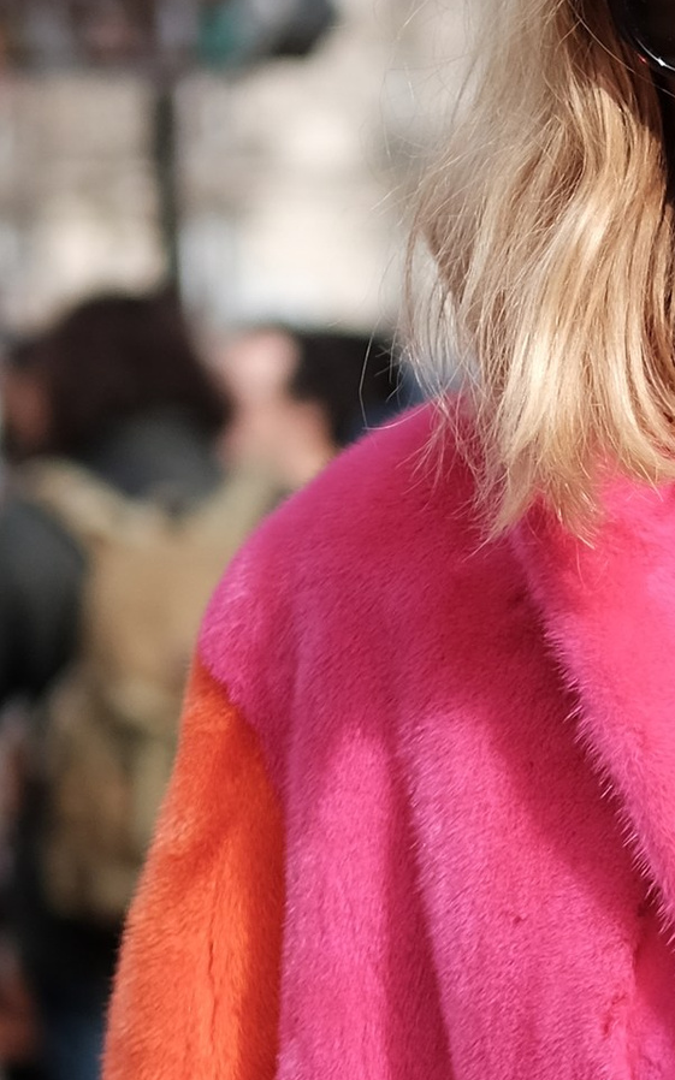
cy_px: 862
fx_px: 6801
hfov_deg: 5.6
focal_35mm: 231
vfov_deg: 9.1
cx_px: 943
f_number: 2
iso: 250
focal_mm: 35
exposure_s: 1/3200
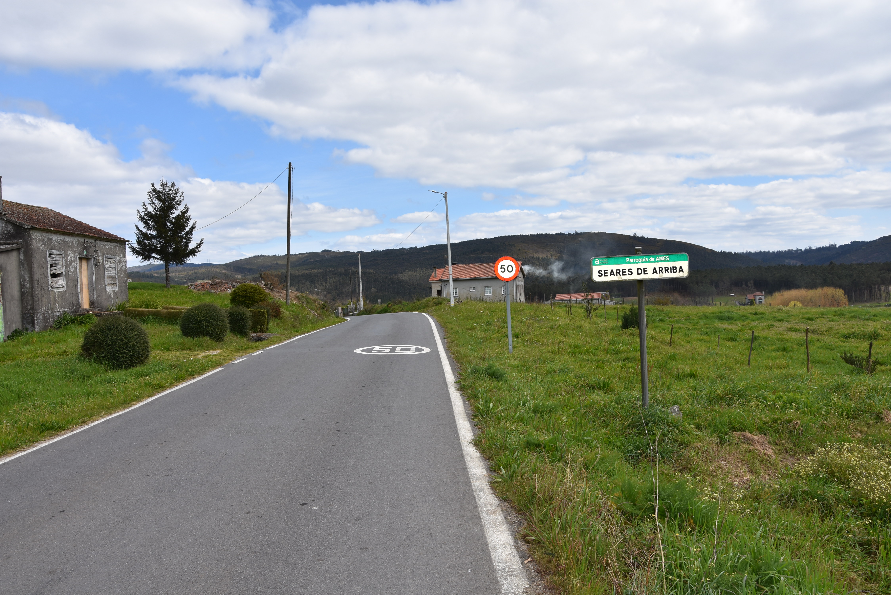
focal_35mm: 27
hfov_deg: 67.4
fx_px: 668
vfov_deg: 48.0
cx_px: 446
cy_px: 298
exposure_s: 1/250
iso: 100
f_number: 9
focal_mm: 18
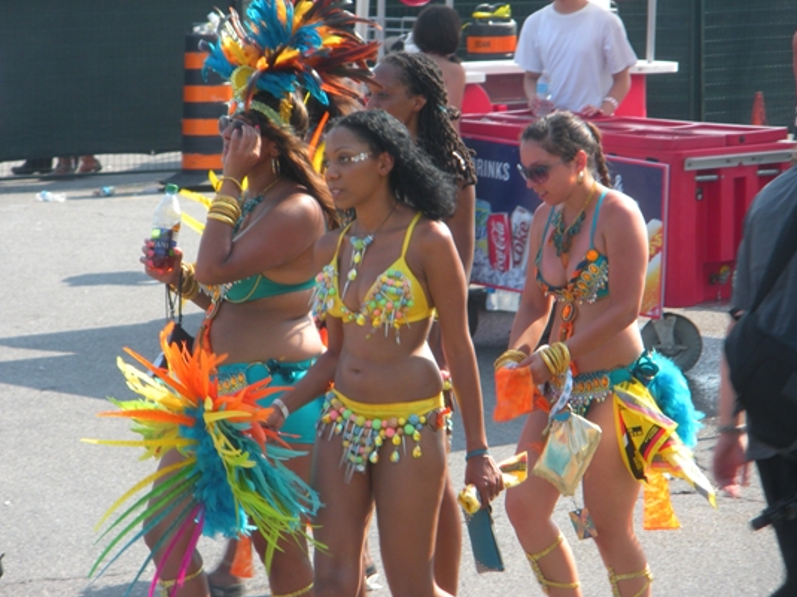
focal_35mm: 202
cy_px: 299
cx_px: 366
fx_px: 4650
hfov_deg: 9.8
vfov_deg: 7.4
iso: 68
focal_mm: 31.5
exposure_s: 1/108
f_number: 5.6
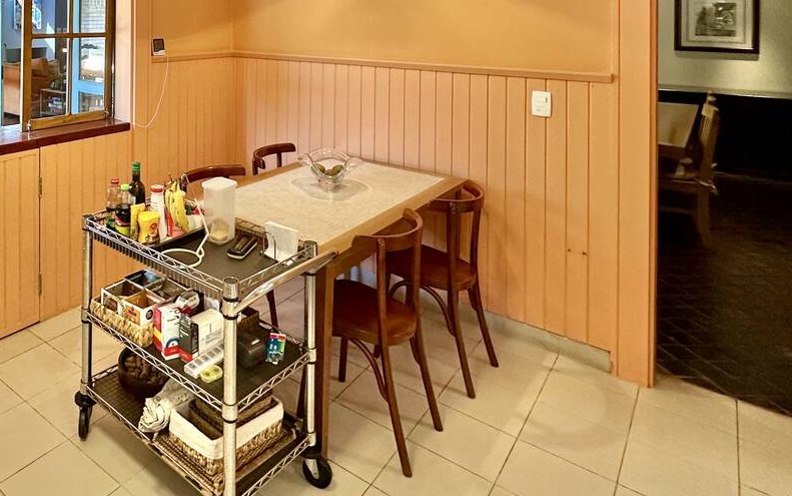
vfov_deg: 40.9
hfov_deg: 62.9
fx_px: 583
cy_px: 13
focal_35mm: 27
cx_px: 165
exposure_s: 1/120
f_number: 2.2
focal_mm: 2.22
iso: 200
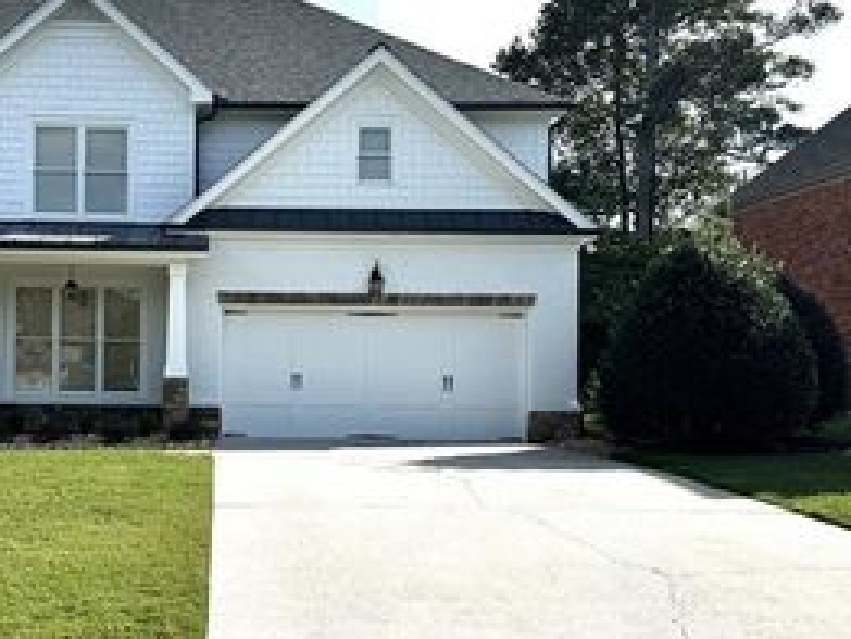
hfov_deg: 40.0
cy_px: 344
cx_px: 205
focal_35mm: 46
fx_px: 1131
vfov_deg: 31.5
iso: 80
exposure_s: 1/5814
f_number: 1.78
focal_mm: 6.76
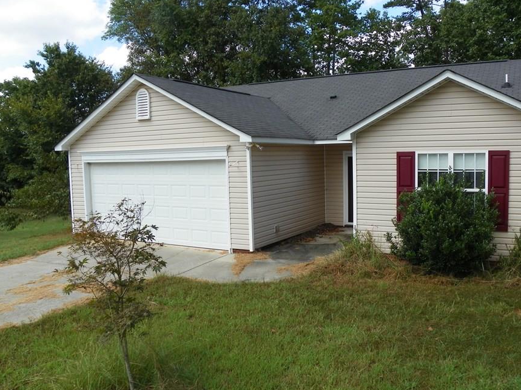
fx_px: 467
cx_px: 300
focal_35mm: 31
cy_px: 199
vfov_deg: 45.4
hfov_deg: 58.1
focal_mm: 4.6
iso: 64
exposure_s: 1/250
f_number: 4.5
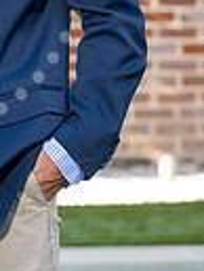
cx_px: -105
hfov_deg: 3.7
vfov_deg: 4.9
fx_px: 3154
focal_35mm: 402
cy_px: -53
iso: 400
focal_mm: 120
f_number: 5.6
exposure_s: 1/200
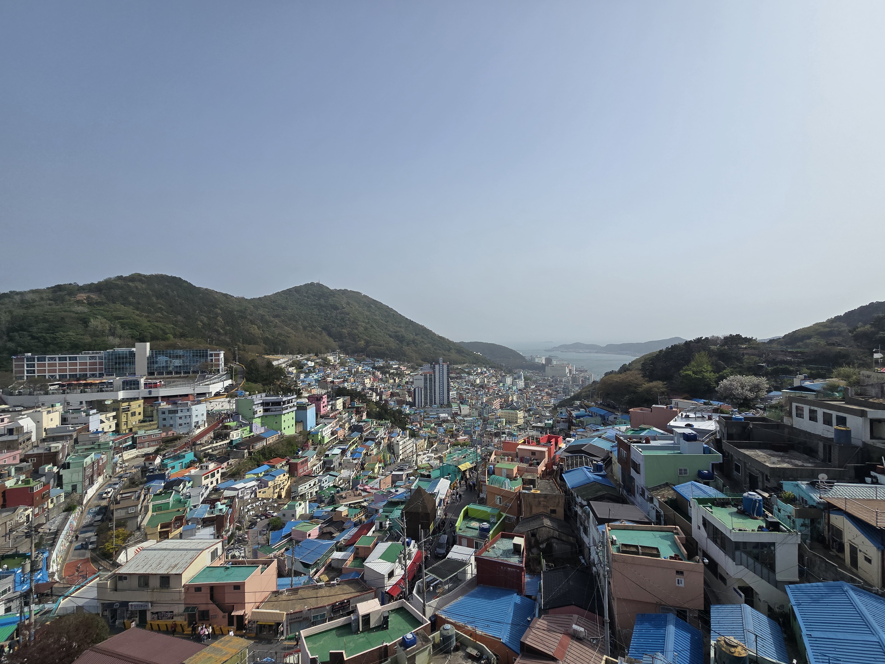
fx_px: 358
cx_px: 466
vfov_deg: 85.7
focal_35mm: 14
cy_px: 343
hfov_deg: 102.0
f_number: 2.2
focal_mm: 2.2
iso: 50
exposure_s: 1/4064
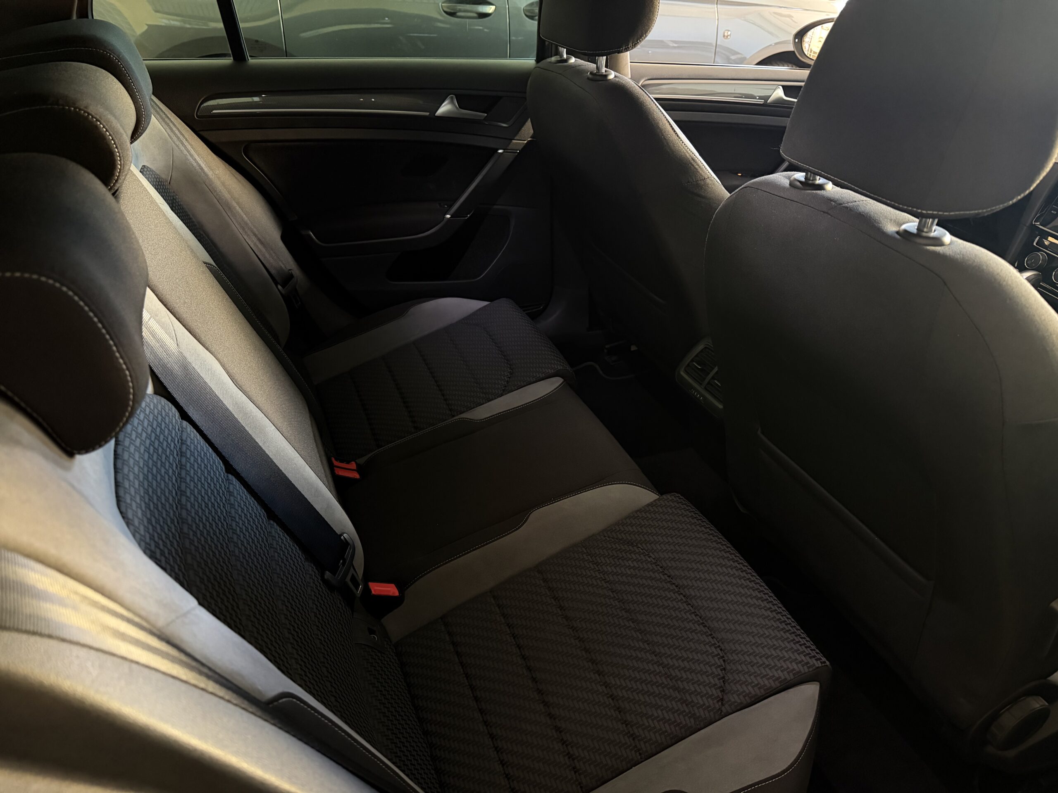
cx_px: 529
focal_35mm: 24
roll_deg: -2.9
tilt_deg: -32.9
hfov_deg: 71.6
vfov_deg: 56.8
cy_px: 396
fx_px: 734
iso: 1000
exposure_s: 1/34
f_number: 1.78
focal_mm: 6.76
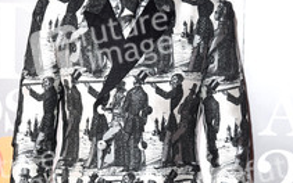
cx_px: 142
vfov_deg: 6.8
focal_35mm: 193
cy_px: 115
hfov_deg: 10.9
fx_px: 1542
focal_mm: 100
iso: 400
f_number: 5.6
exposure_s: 1/250
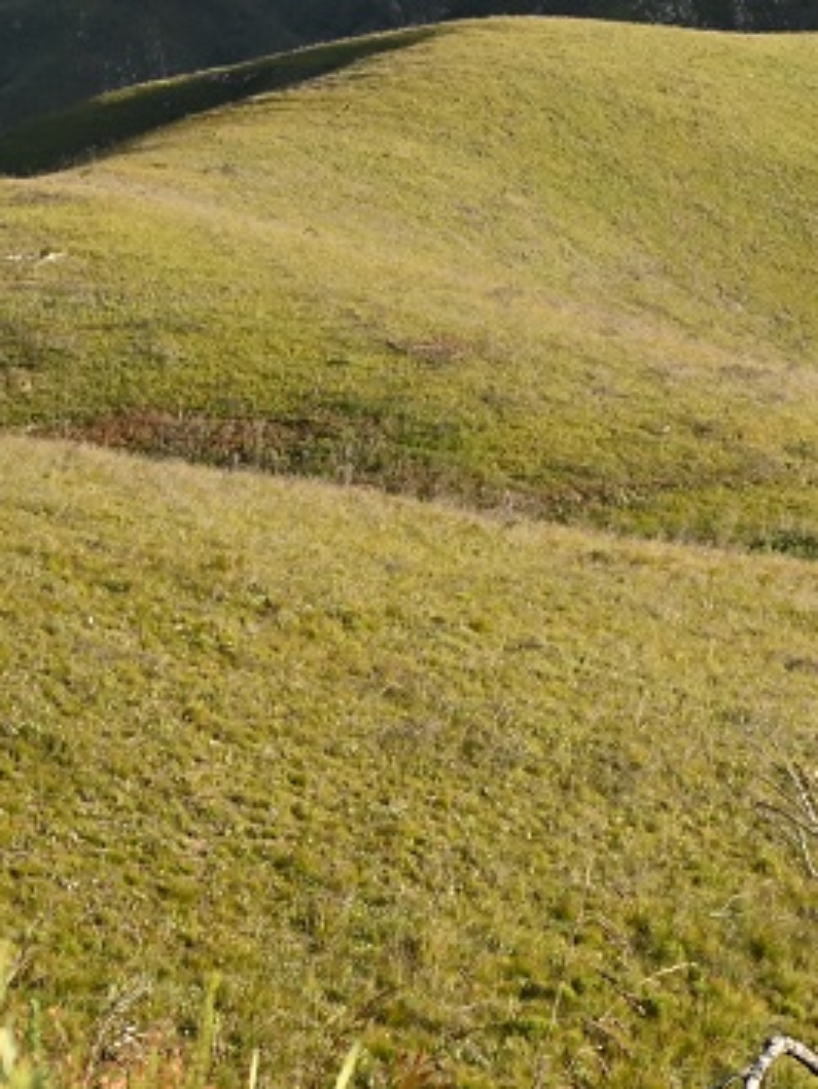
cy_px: 453
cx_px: 1763
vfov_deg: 13.4
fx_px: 4629
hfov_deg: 9.3
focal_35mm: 147
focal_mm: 36
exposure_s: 1/400
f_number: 4
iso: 100
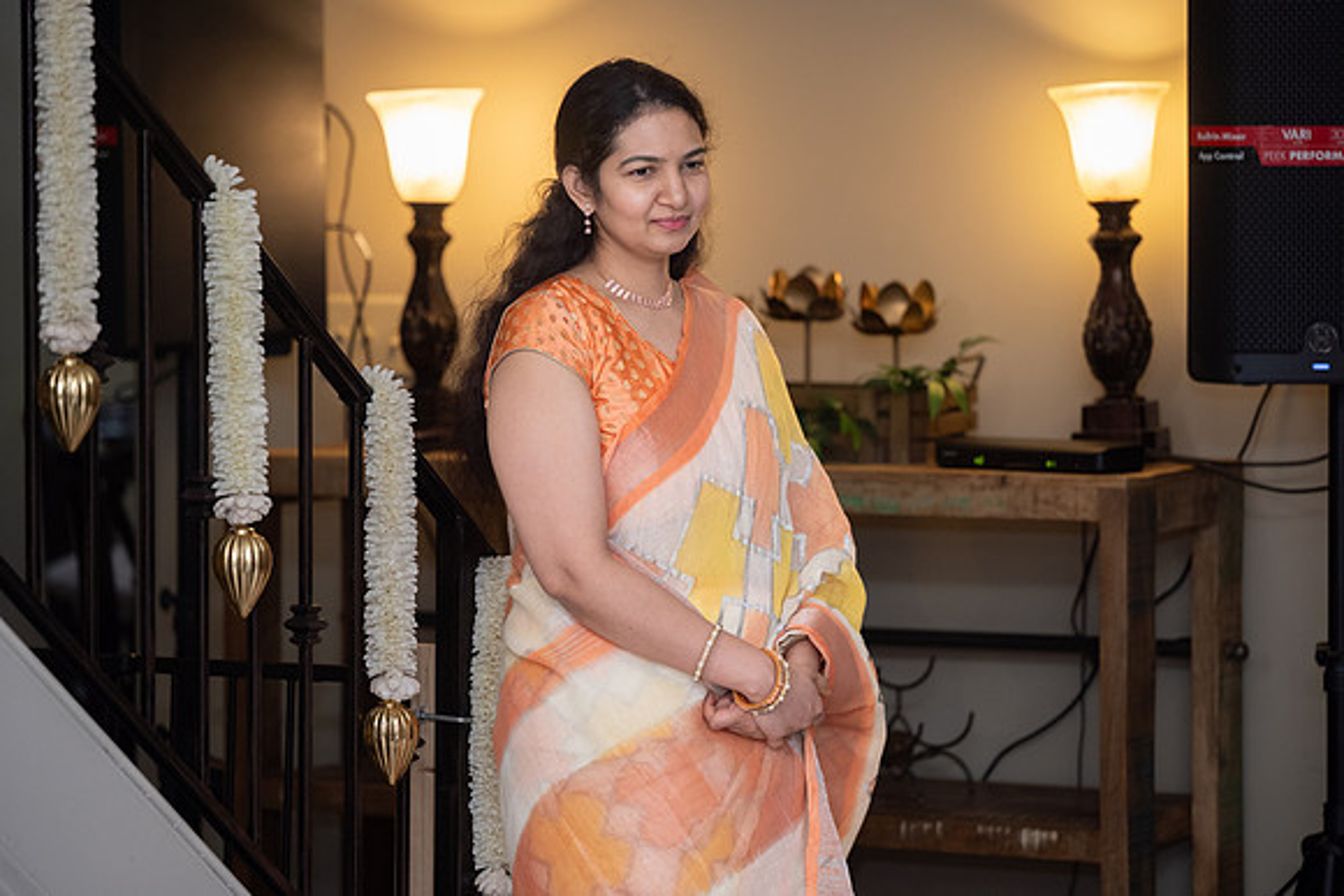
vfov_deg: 9.9
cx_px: 672
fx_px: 5175
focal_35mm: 139
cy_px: 448
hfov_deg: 14.8
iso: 500
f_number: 2.8
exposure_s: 1/200
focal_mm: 135
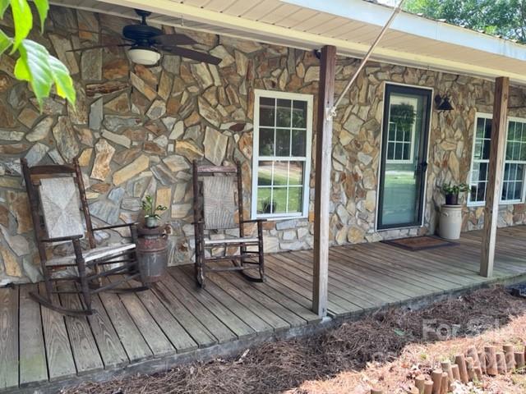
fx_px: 395
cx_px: 263
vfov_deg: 53.1
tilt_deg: -6.7
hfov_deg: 67.3
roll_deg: -1.6
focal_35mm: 26
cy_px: 197
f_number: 1.6
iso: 50
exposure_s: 1/306
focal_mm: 5.1
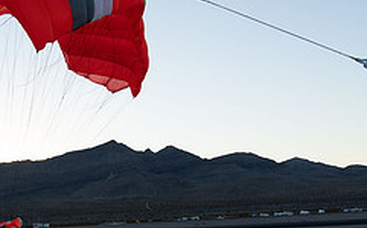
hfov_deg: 32.6
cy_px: 238
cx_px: 27
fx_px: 589
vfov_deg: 21.1
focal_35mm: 59
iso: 1250
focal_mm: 24
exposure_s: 1/2000
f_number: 6.3
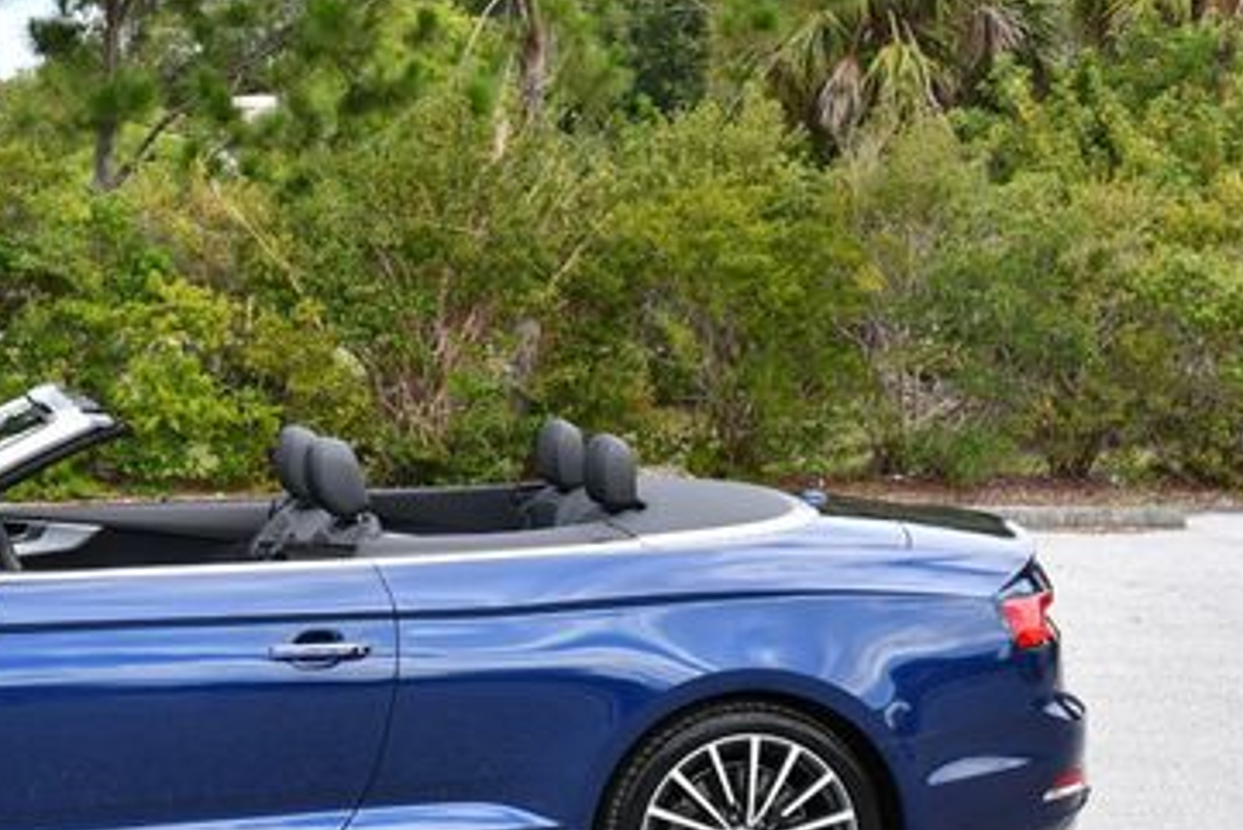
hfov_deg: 25.3
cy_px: 475
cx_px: 172
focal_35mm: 78
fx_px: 2694
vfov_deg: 17.5
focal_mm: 22
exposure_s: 1/250
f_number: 7.1
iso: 200
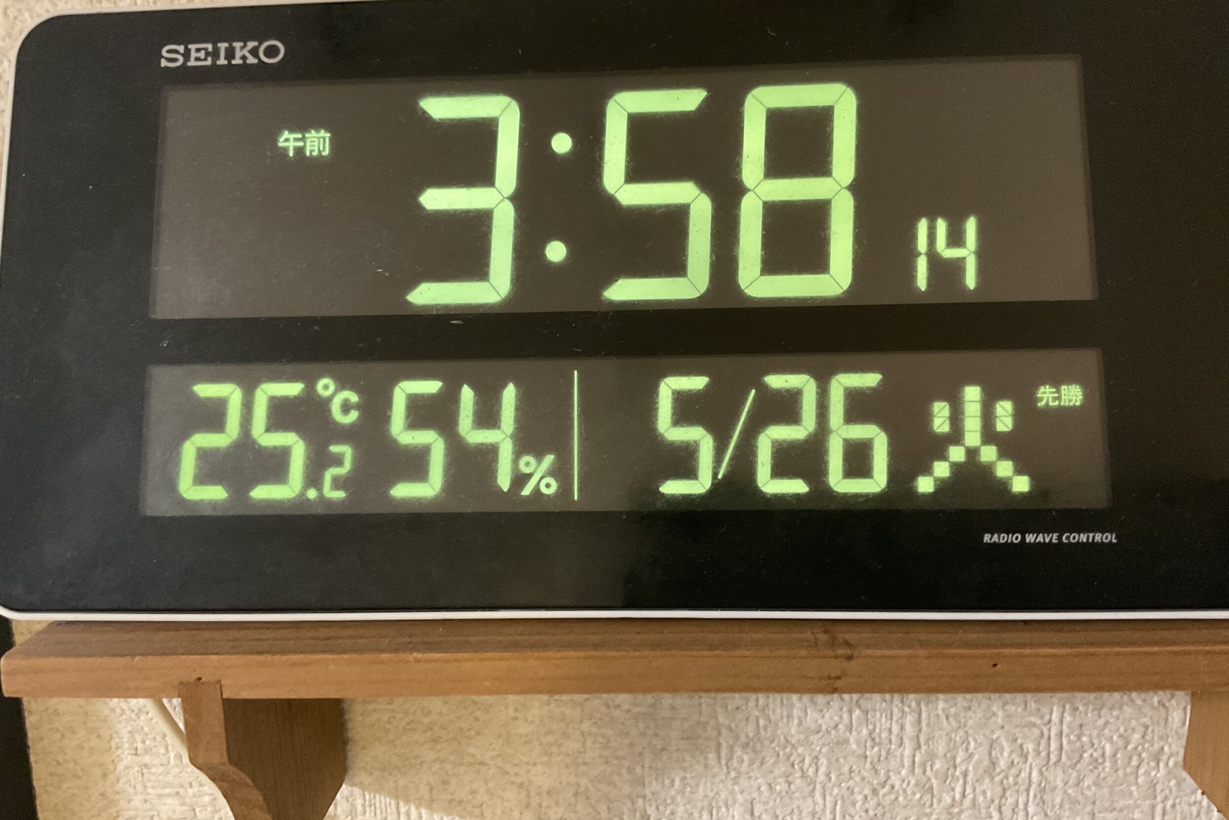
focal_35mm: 31
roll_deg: +1.1
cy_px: 399
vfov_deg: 42.3
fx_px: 1058
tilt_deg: -9.9
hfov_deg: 60.3
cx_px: 624
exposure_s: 1/33
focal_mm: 3
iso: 320
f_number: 1.8
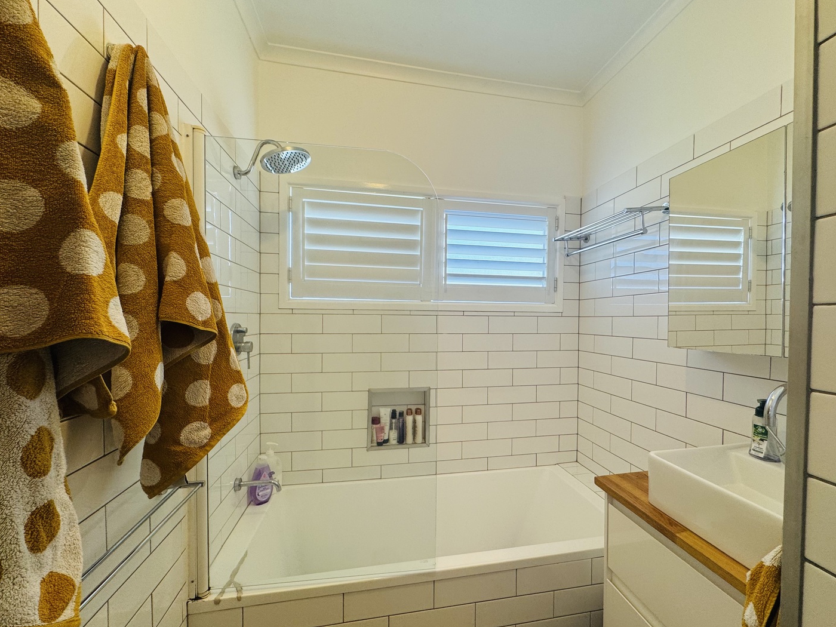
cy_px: 329
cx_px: 442
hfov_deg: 98.1
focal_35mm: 15
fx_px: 362
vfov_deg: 81.7
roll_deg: -0.2
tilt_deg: -1.2
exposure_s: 1/100
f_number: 2.2
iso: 100
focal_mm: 2.22
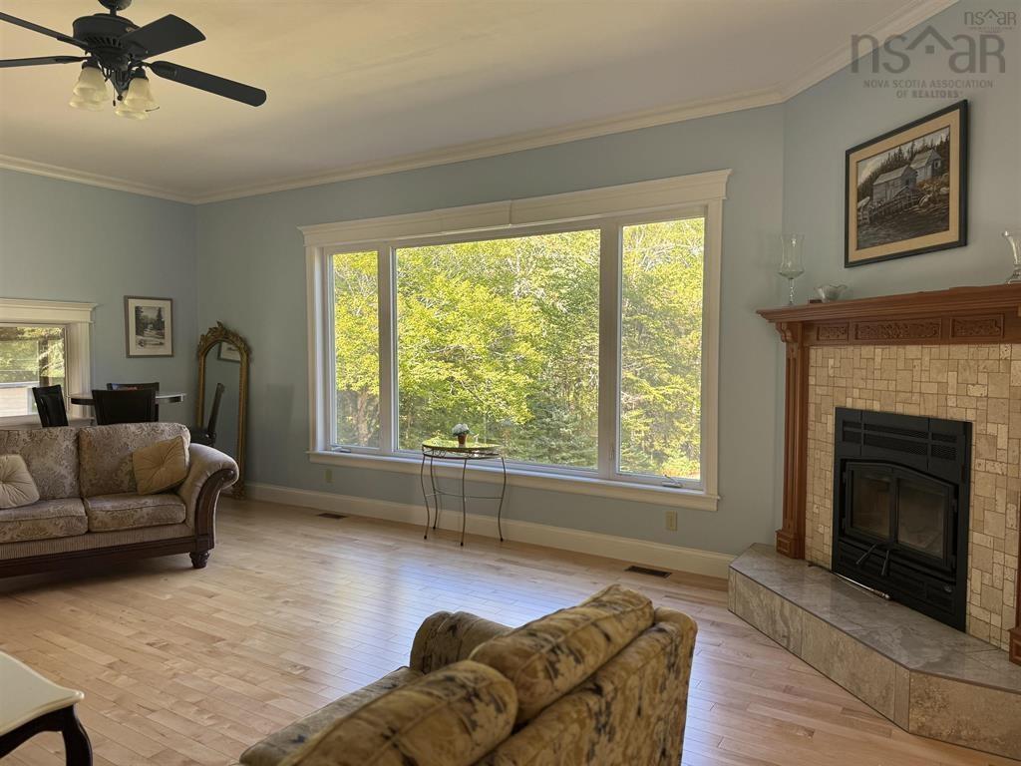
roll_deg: +0.1
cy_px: 383
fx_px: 708
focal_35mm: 24
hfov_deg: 71.6
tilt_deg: -2.5
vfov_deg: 56.8
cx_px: 510
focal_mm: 6.76
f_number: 1.78
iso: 80
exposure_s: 1/121
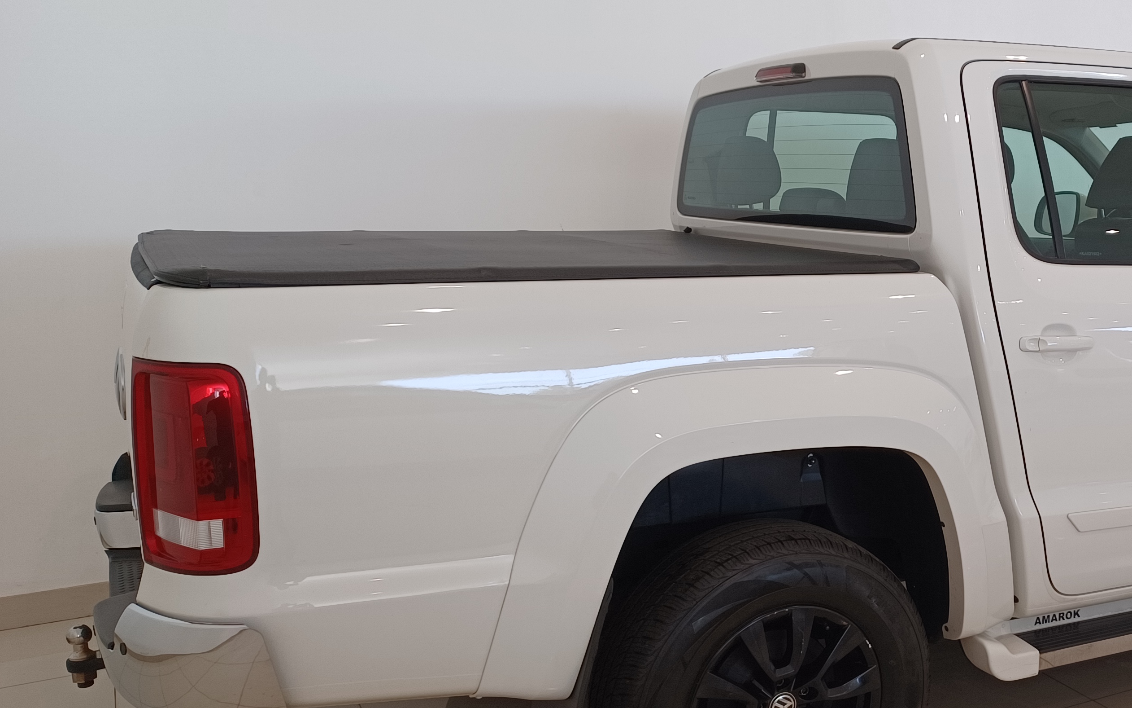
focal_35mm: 42
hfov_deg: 45.1
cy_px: 398
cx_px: 890
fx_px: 1296
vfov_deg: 30.5
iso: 125
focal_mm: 4.6
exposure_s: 1/60
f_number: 1.8
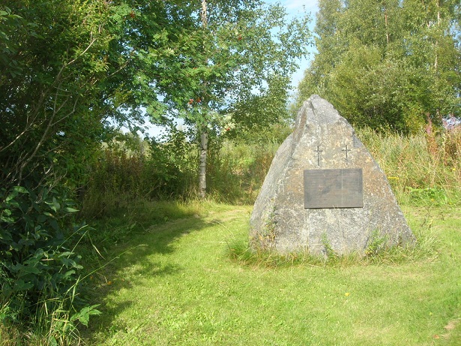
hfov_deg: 49.0
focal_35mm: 38
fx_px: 506
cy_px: 173
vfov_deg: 37.7
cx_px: 230
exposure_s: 1/213
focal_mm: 7.8
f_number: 4.8
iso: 64
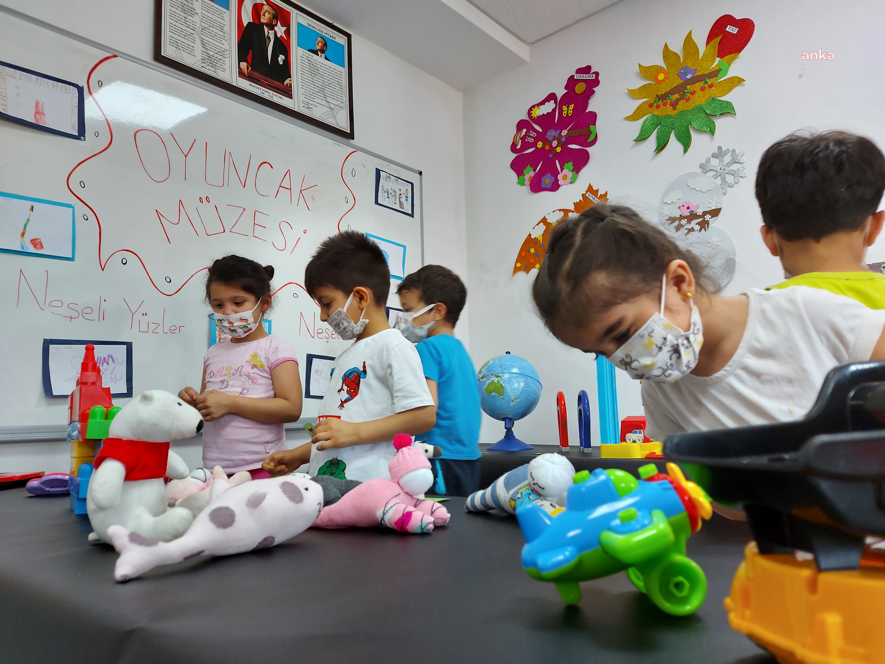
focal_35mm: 24
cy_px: 332
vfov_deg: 56.8
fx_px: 614
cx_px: 442
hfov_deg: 71.6
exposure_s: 1/50
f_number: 1.8
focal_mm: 5.23
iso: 100
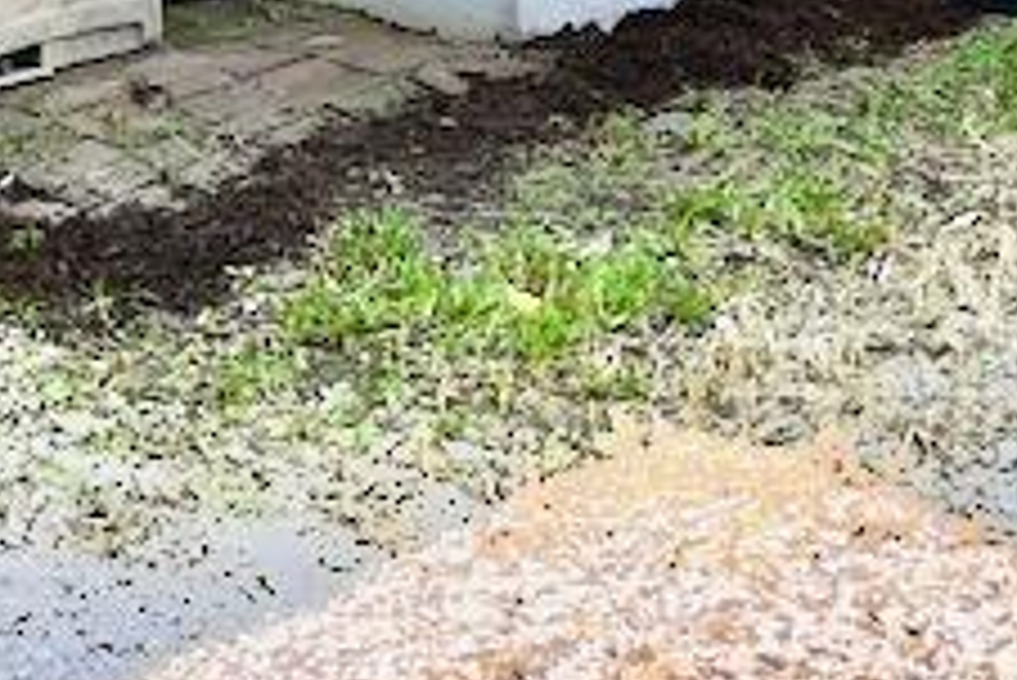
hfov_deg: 18.8
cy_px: -608
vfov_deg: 12.2
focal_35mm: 102
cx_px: -248
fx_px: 2883
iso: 100
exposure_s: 1/125
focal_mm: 12
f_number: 5.6
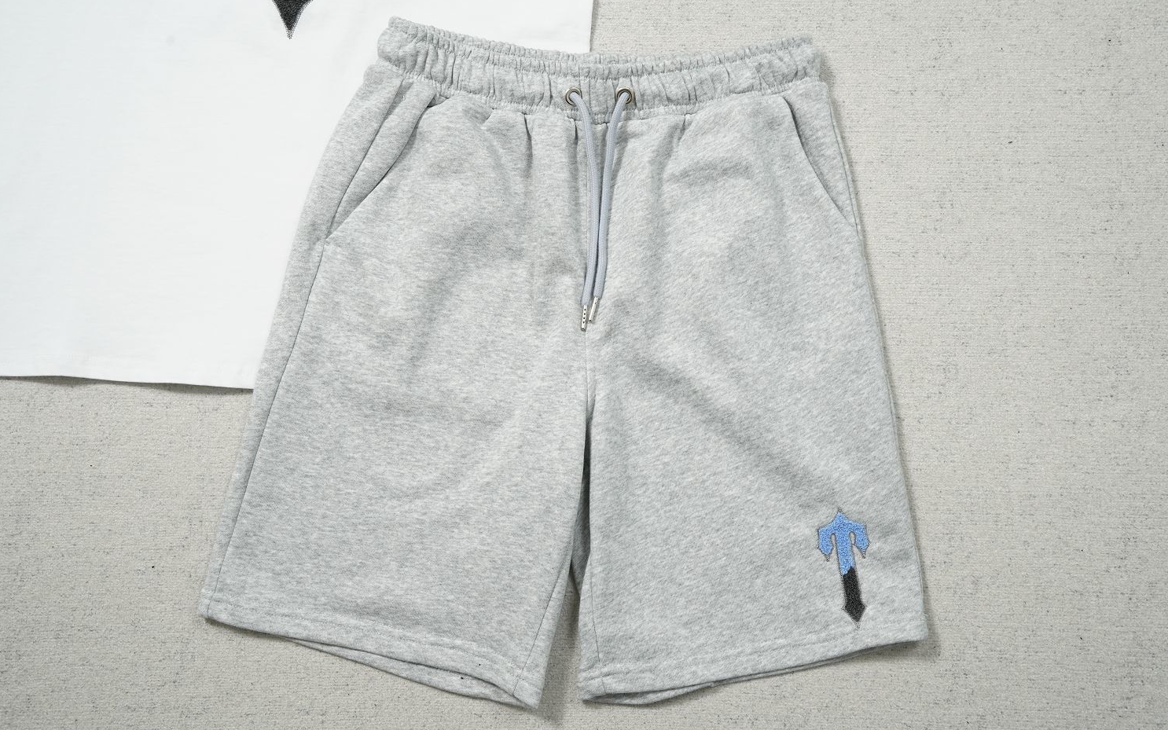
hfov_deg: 54.0
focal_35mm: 36
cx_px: 586
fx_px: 1146
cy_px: 376
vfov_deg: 35.3
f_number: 10
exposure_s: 1/100
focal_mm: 35
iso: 1600
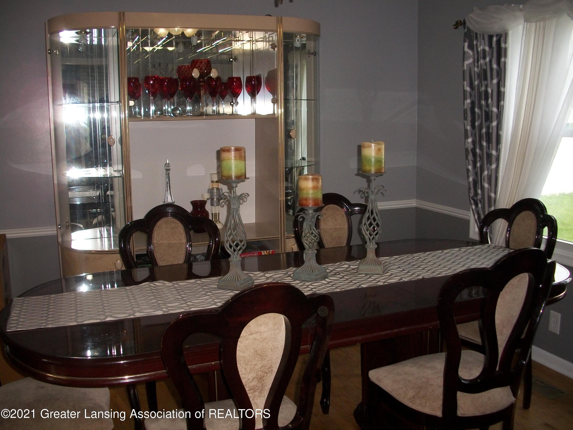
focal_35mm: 35
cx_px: 286
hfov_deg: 52.6
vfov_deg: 40.7
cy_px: 215
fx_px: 579
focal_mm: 6.3
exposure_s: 1/125
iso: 200
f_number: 3.1
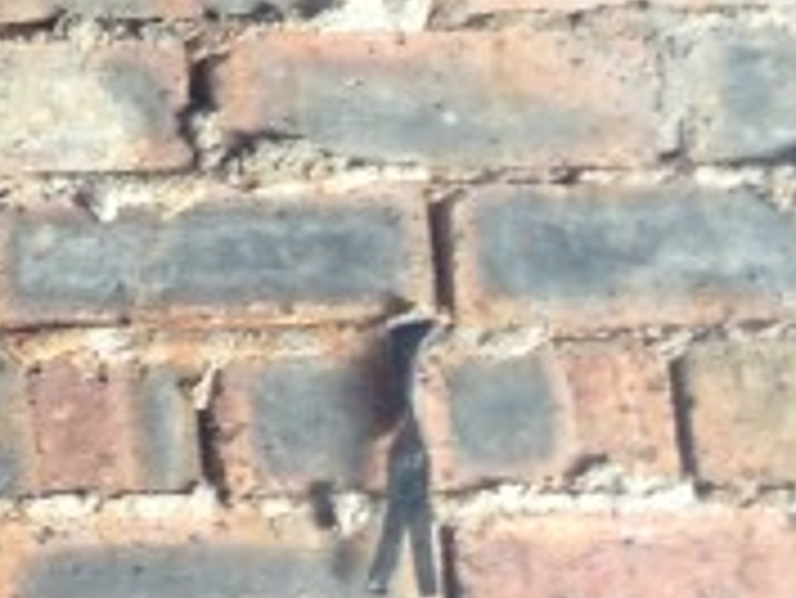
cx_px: -1034
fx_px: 4395
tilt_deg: +9.3
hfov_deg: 9.4
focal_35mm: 191
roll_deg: -1.1
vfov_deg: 7.8
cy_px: 40
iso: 64
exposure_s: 1/20
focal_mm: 4.12
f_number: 2.4
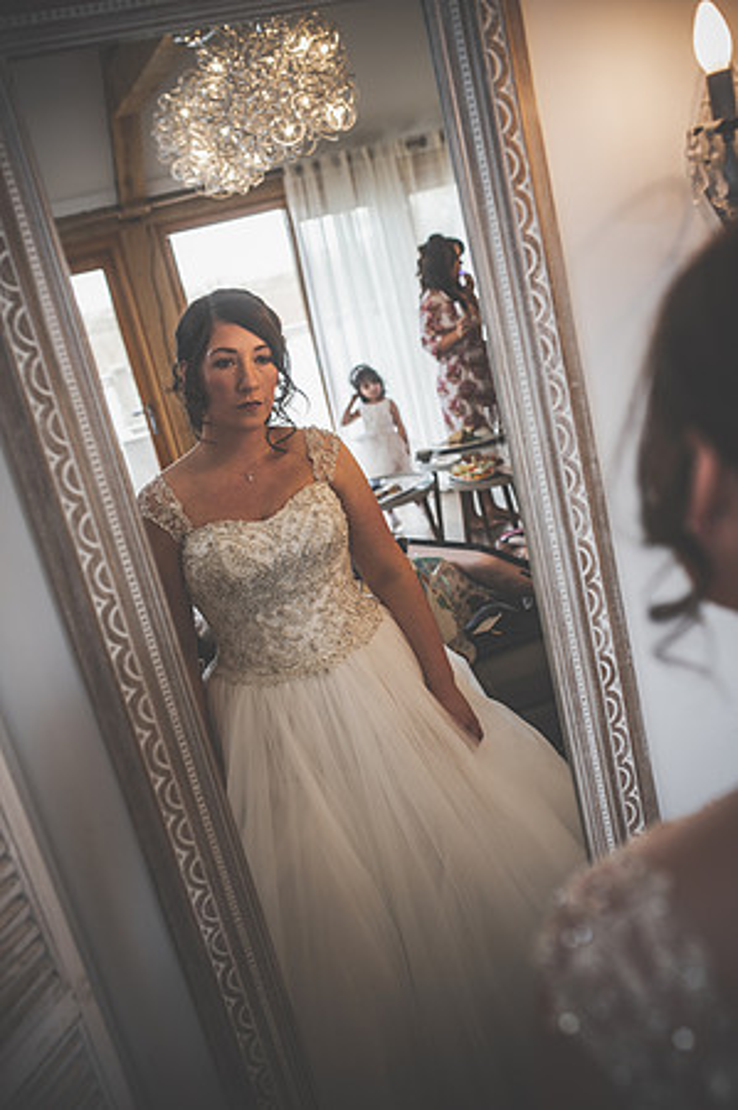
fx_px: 1079
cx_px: 369
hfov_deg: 37.8
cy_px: 555
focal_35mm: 35
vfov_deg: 54.5
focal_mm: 35
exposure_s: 1/100
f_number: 3.2
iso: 250
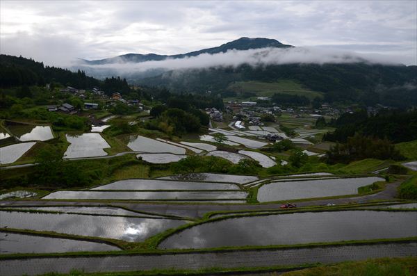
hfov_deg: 67.5
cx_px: 208
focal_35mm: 27
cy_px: 138
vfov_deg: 47.7
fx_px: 312
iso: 200
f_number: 5.6
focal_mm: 18
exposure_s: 1/640
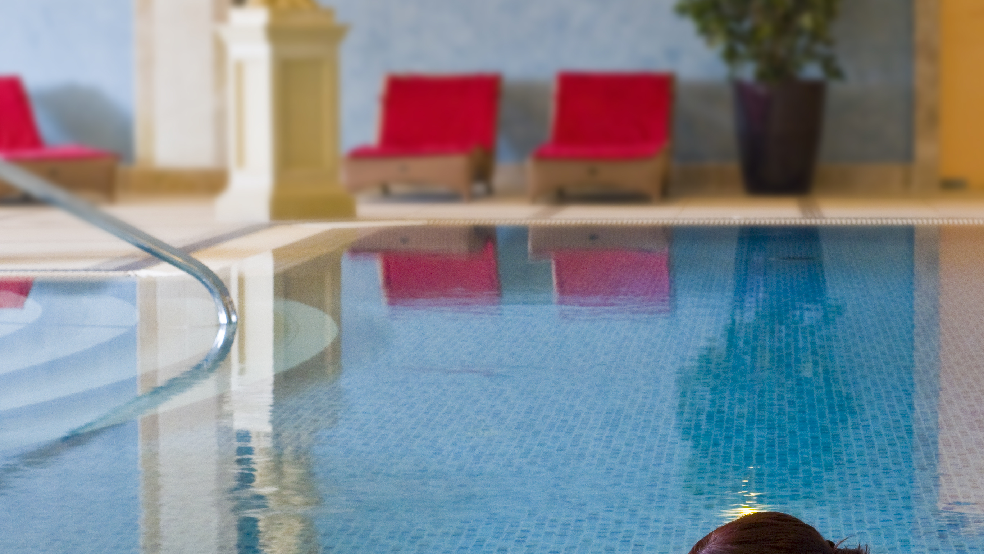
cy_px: 290
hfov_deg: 17.3
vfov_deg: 9.9
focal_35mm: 123
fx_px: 3209
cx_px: 746
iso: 500
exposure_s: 1/5
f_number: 9
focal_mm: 50
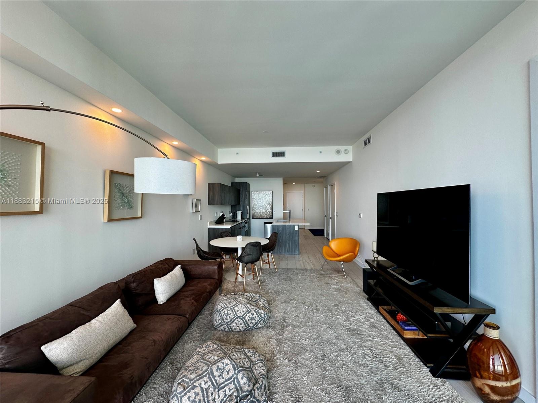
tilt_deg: +0.3
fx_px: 218
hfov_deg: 102.1
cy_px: 202
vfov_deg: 85.7
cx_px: 269
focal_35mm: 14
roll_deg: +0.0
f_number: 2.2
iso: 80
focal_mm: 2.22
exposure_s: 1/120
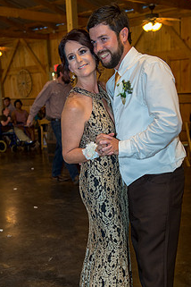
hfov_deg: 24.2
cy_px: 198
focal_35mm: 56
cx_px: 110
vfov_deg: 35.2
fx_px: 446
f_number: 4
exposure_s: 1/125
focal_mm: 40
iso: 1600
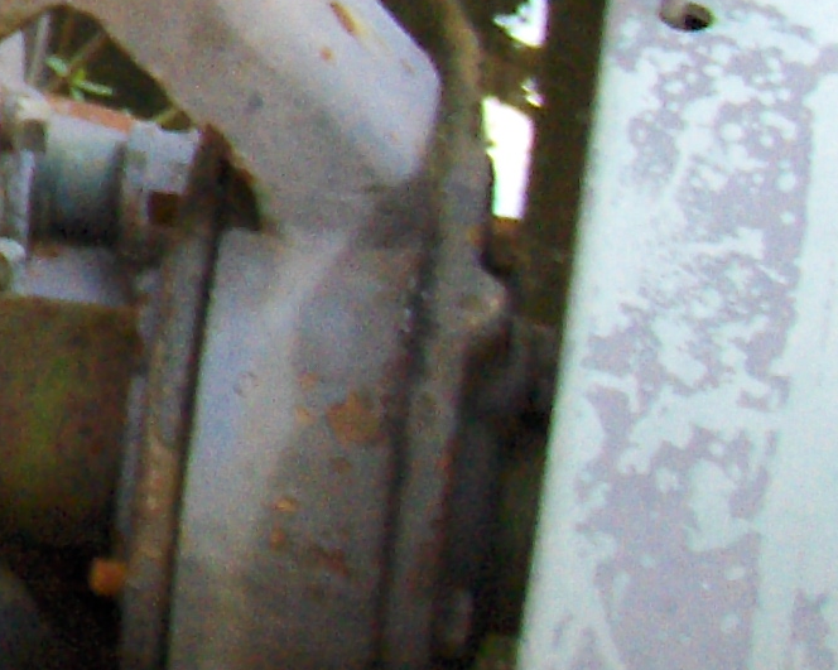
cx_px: -890
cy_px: -69
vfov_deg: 8.9
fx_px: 4265
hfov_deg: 10.3
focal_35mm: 172
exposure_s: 1/67
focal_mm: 6.5
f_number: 3.5
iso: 200
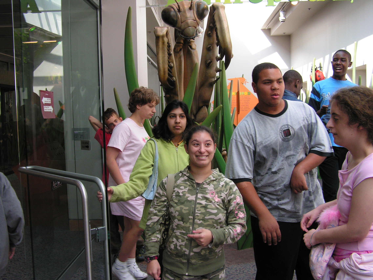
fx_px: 409
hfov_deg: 49.0
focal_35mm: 38
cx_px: 186
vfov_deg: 37.7
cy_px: 140
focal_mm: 6.3
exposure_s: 1/60
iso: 50
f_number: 3.5
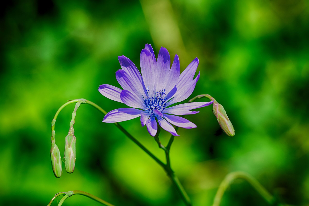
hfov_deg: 15.2
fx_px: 1159
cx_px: 154
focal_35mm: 135
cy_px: 103
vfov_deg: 10.2
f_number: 9
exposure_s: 1/100
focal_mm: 90
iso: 100
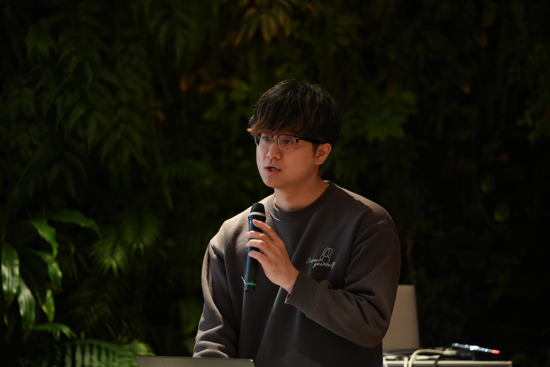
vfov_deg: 7.6
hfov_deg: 11.4
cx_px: 275
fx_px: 2750
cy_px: 184
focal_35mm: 180
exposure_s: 1/160
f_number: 2.8
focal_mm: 180
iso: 3200
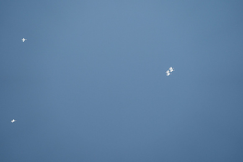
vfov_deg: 3.4
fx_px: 2701
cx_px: 122
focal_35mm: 400
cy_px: 81
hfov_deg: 5.2
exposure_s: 1/2000
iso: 640
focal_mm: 400
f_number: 10
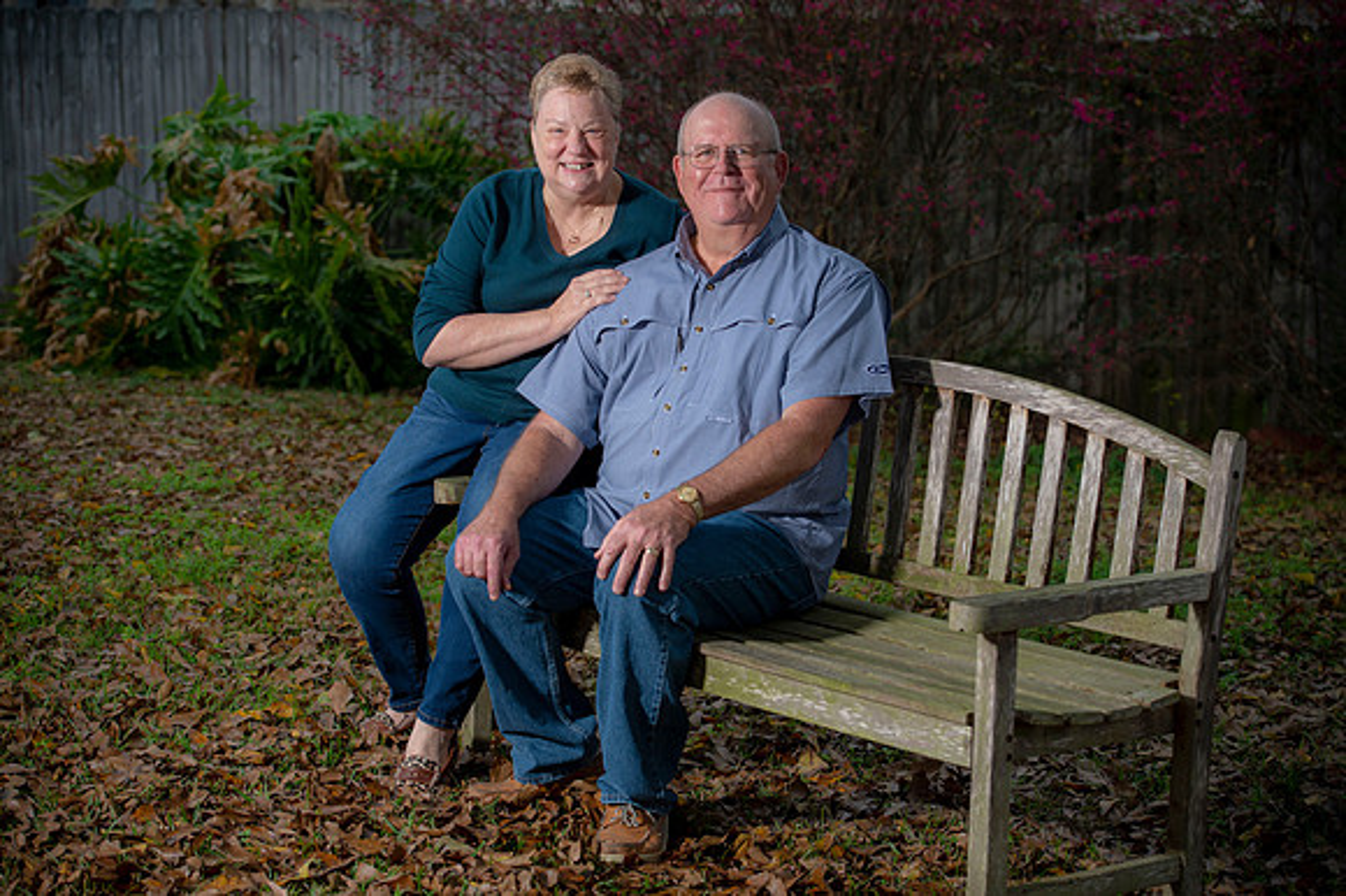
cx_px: 673
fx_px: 2616
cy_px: 448
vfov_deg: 19.4
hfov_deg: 28.9
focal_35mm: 70
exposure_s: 1/200
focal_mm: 70
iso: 160
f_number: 4.5
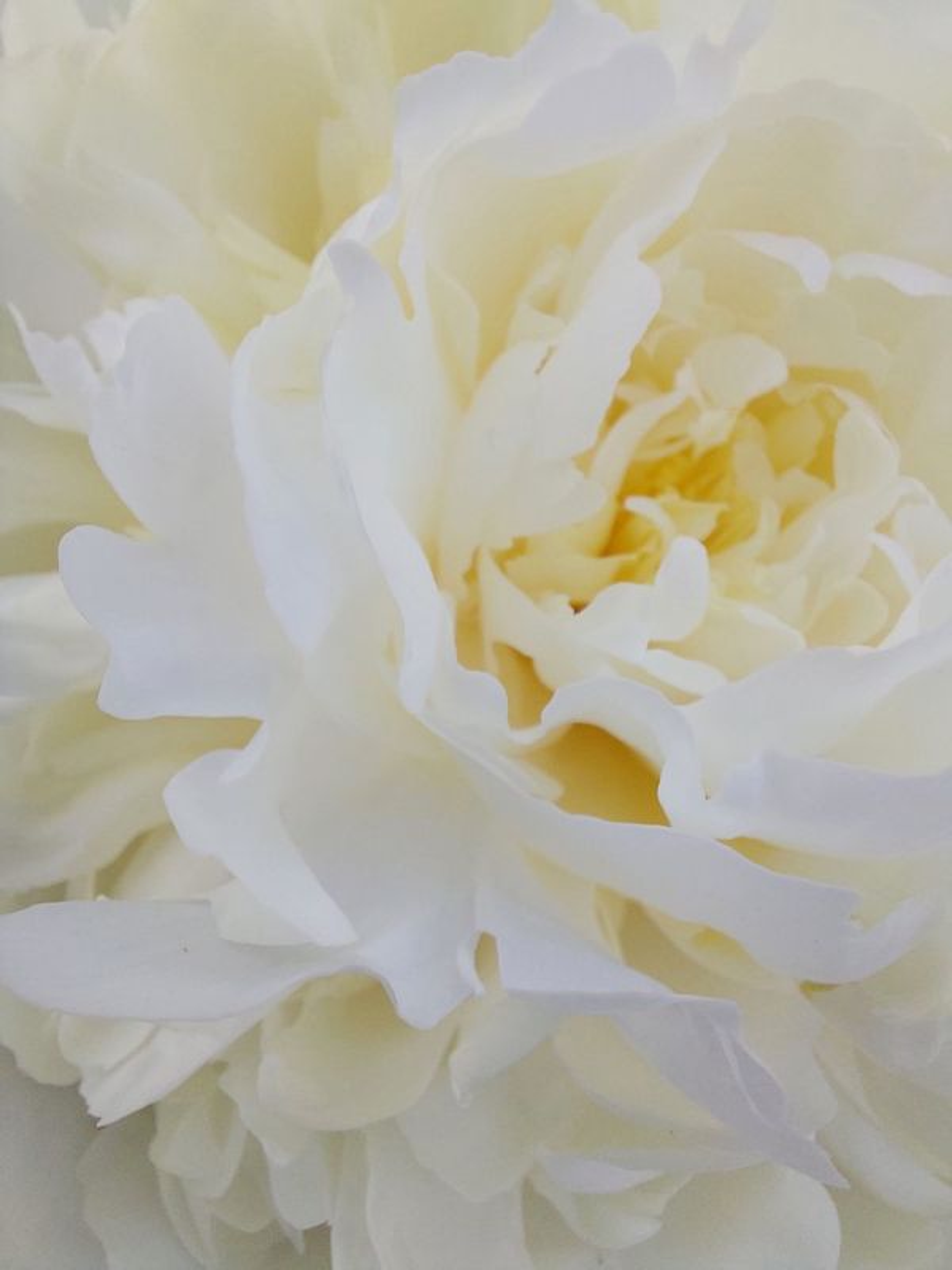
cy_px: 635
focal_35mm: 25
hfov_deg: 54.9
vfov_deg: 69.4
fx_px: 917
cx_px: 476
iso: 50
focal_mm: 2.13
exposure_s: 1/835
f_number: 2.4
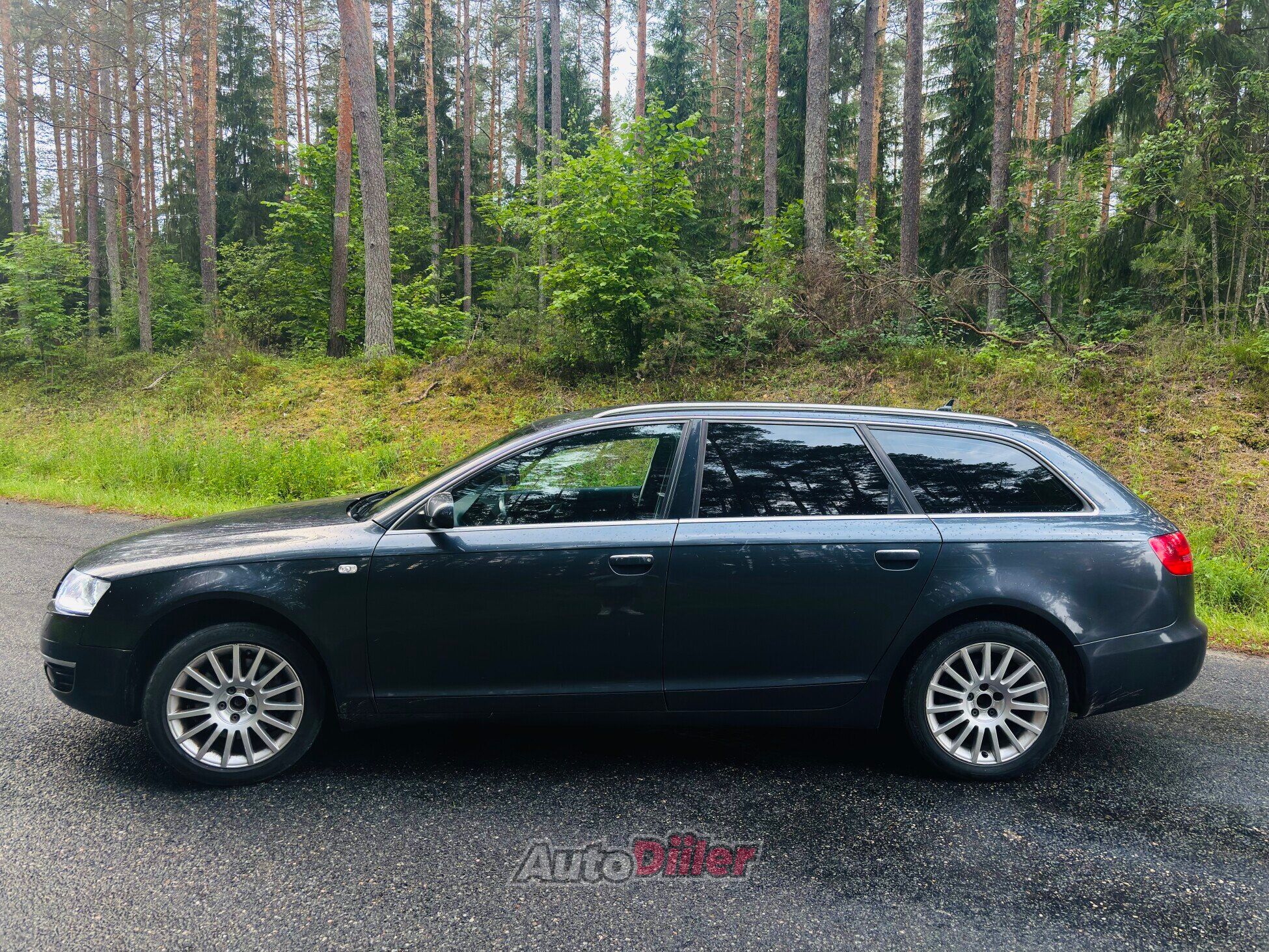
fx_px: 953
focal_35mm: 26
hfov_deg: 67.3
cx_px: 634
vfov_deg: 53.1
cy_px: 476
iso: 200
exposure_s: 1/51
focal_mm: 5.96
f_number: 1.6
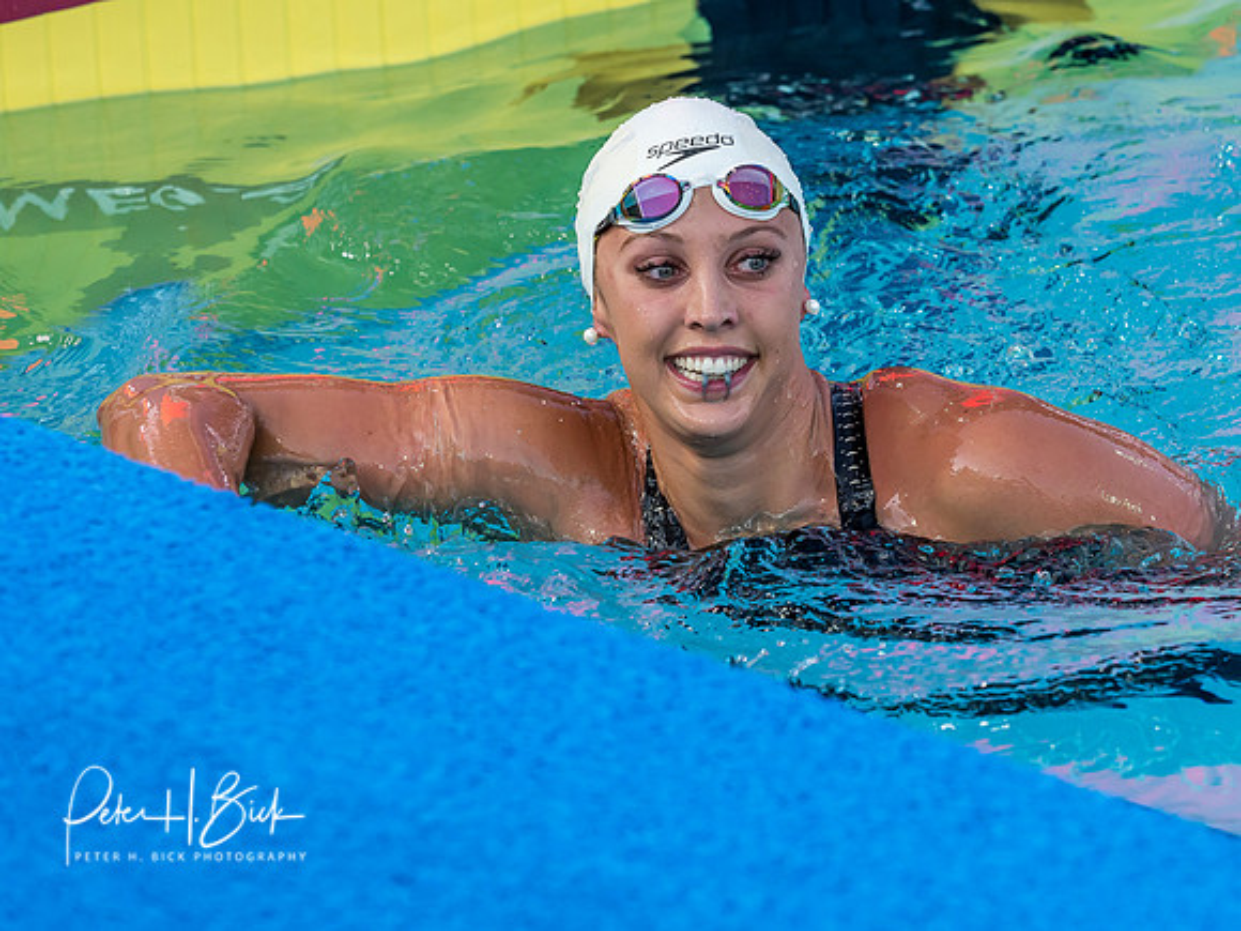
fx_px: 9043
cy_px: 344
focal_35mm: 252
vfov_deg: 5.9
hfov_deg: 7.8
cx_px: 783
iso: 500
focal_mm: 100
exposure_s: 1/1000
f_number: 3.5
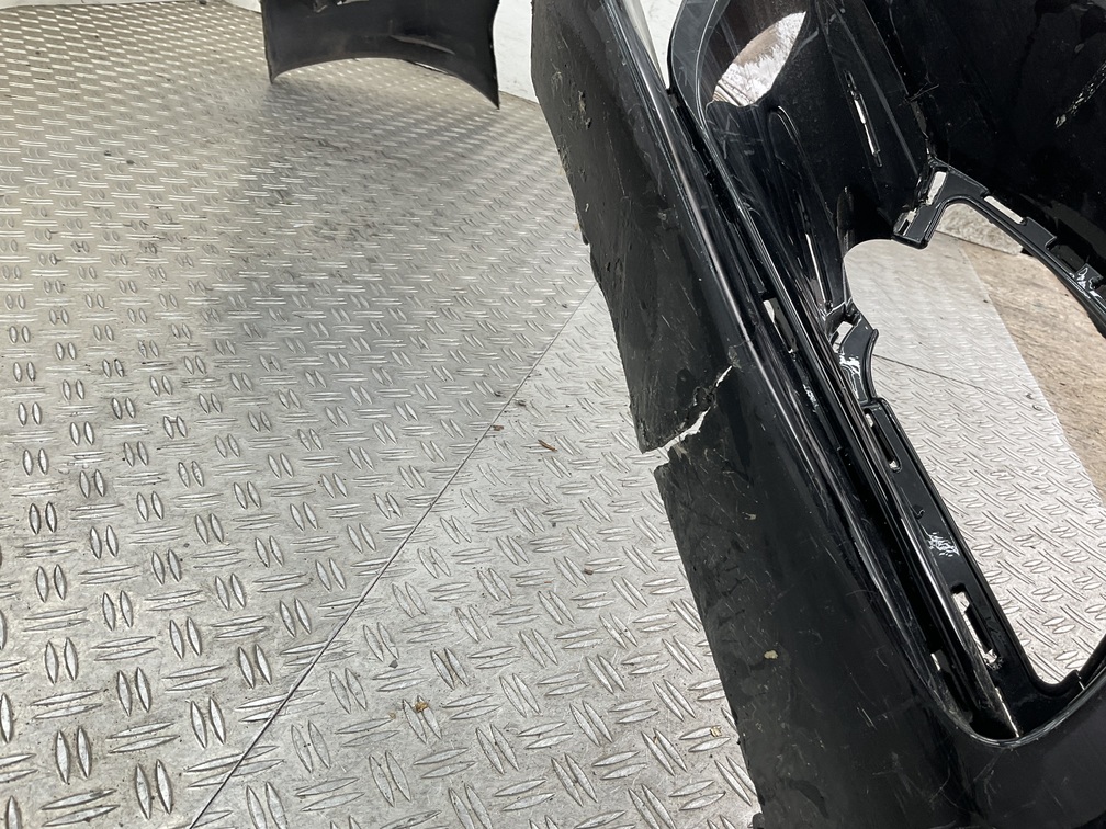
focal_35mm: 29
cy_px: 414
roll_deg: -17.3
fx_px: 927
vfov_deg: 48.2
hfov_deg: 61.7
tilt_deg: -28.4
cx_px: 553
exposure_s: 1/100
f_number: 1.8
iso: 32
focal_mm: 3
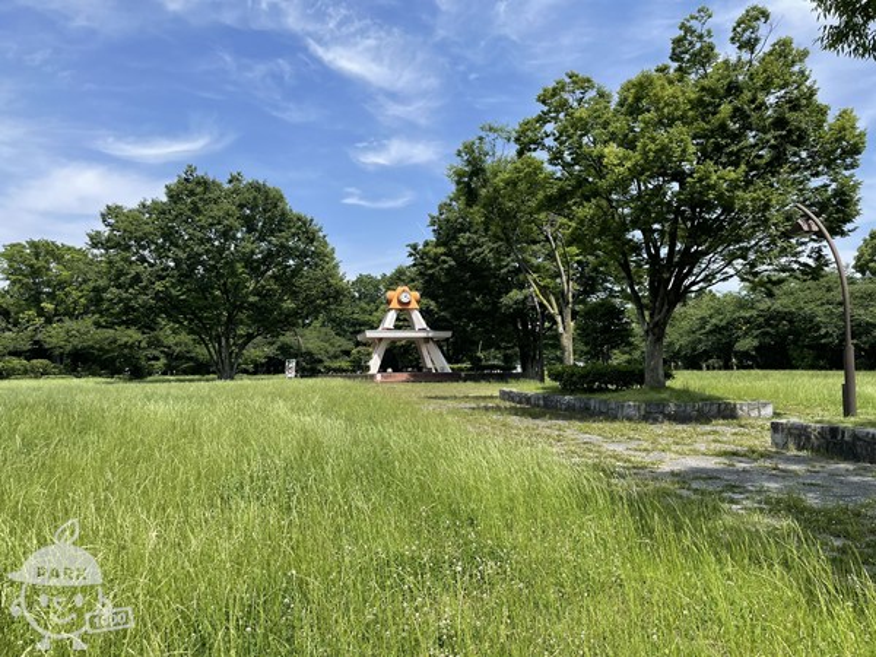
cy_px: 328
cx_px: 438
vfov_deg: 53.1
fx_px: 658
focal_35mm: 26
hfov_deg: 67.3
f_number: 1.6
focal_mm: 4.2
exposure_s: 1/2618
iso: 32
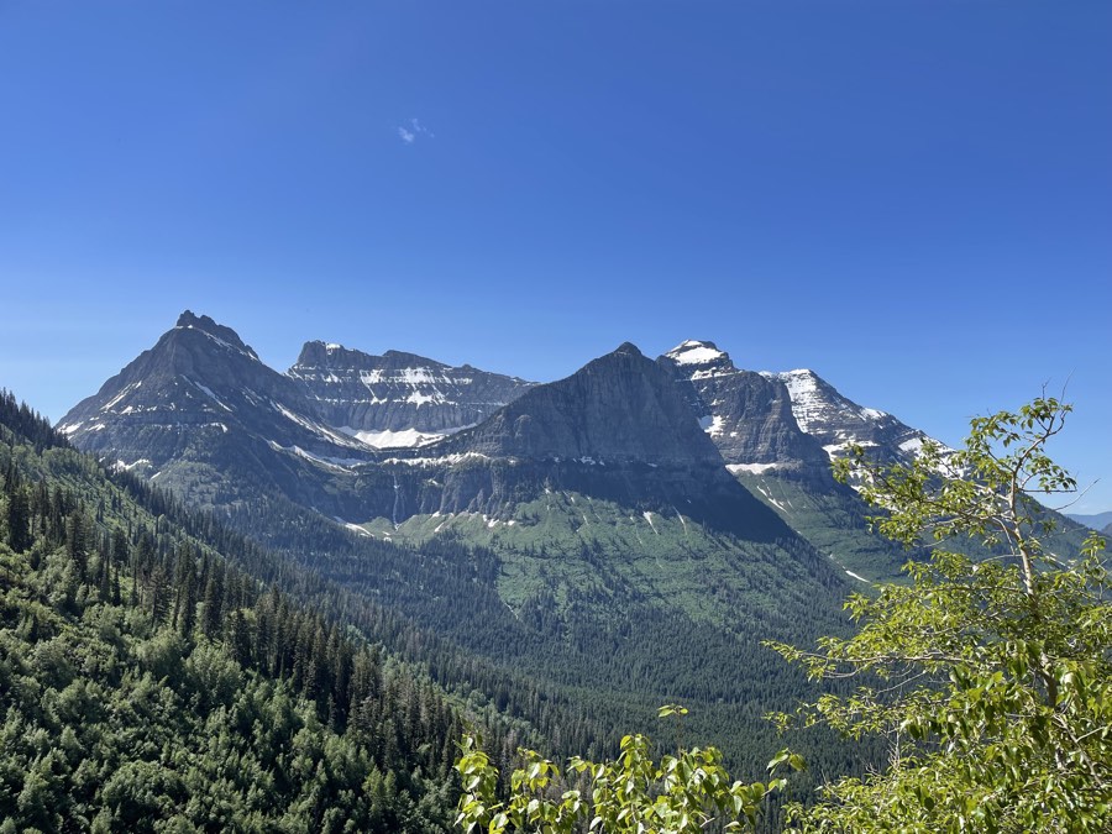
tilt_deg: +5.7
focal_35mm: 26
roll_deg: +0.3
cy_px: 417
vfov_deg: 53.1
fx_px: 835
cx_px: 556
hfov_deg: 67.3
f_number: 1.6
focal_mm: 5.1
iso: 32
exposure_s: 1/3448
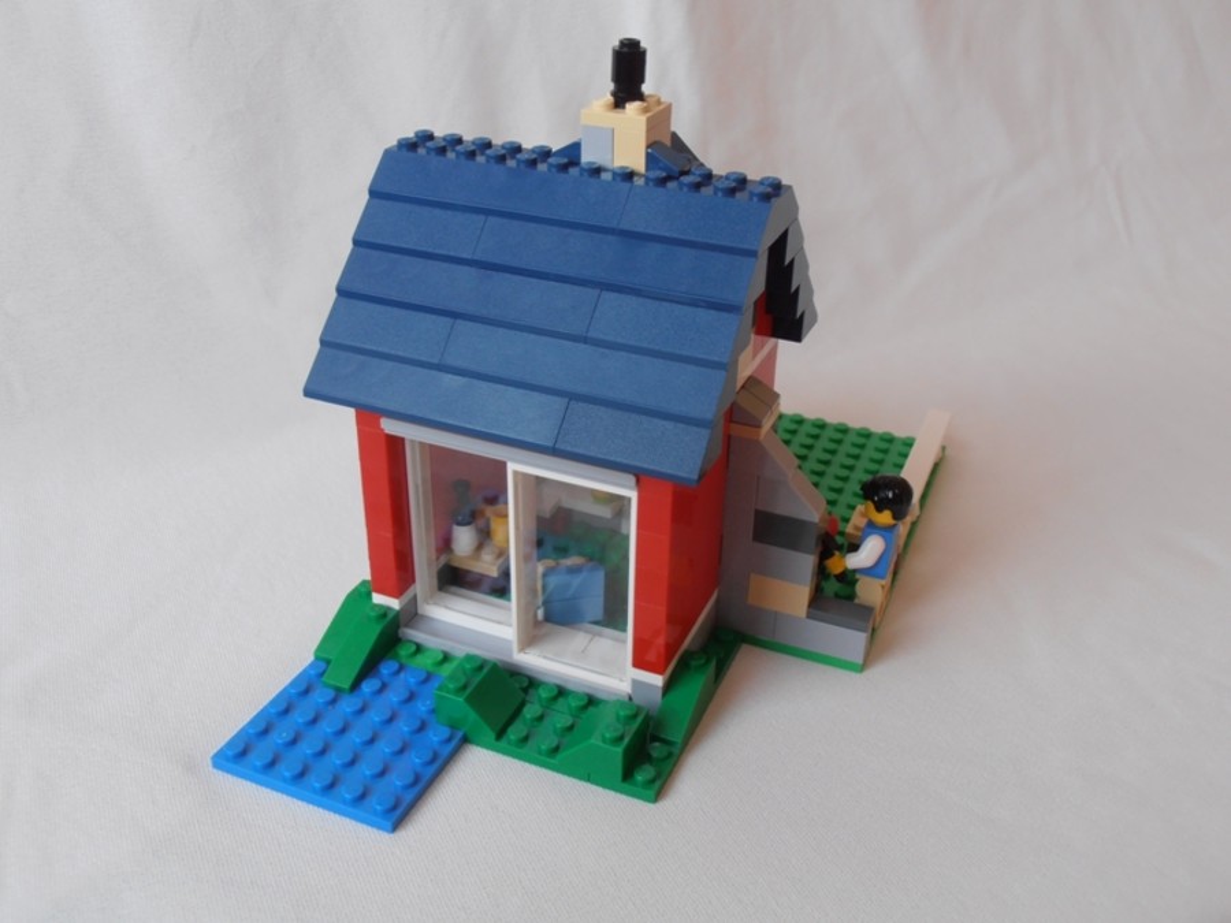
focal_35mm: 37
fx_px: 1316
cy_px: 462
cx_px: 616
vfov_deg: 38.7
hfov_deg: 50.1
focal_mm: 6.61
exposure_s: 1/40
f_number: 3.9
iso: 80
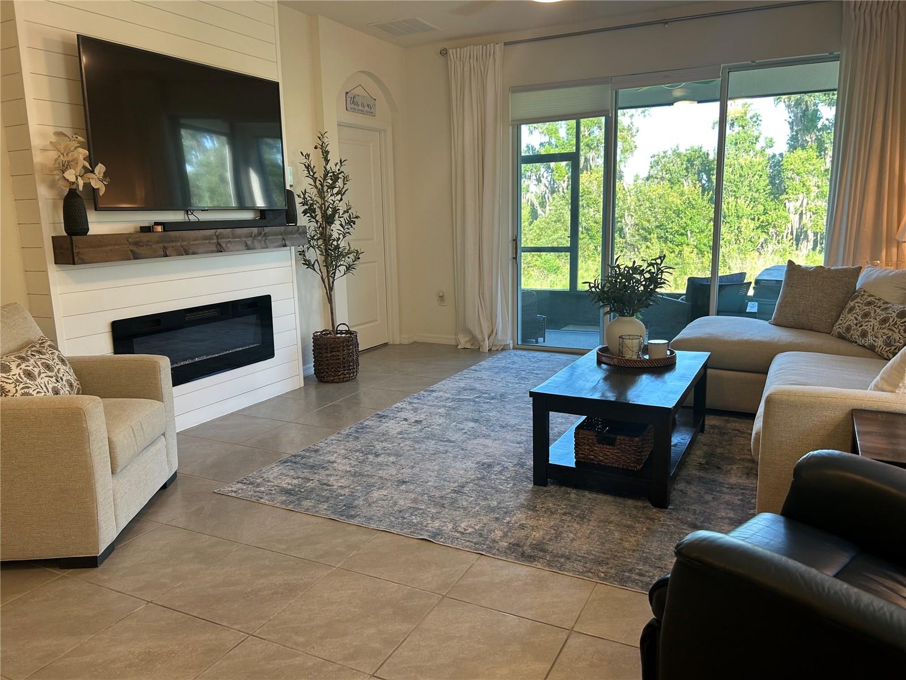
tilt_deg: -11.3
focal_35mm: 26
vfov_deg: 53.1
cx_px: 453
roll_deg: +1.9
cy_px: 340
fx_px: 680
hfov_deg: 67.3
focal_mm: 5.7
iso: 80
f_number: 1.5
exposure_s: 1/60
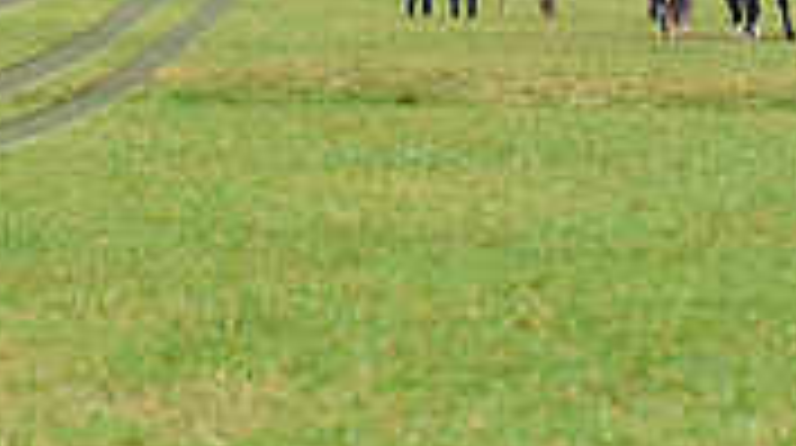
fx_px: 5796
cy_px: -360
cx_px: -171
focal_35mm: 275
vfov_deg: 4.4
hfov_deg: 7.8
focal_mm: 80
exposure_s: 1/800
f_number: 3.5
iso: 4000
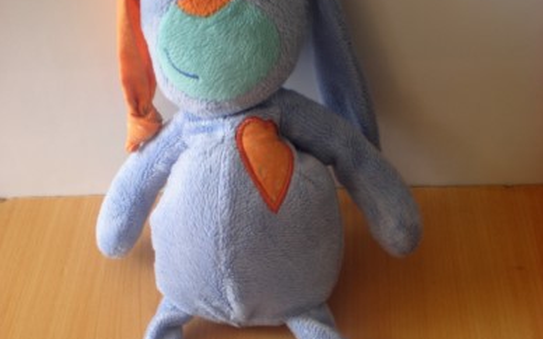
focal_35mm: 54
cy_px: 231
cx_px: 272
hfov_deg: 37.6
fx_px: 799
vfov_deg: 23.8
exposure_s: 1/52
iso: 64
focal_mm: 6.3
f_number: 3.1
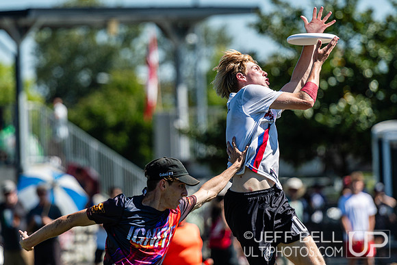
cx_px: 198
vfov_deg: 4.0
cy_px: 115
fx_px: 3758
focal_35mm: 341
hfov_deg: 6.0
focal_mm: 200
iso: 100
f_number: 3.2
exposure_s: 1/2000
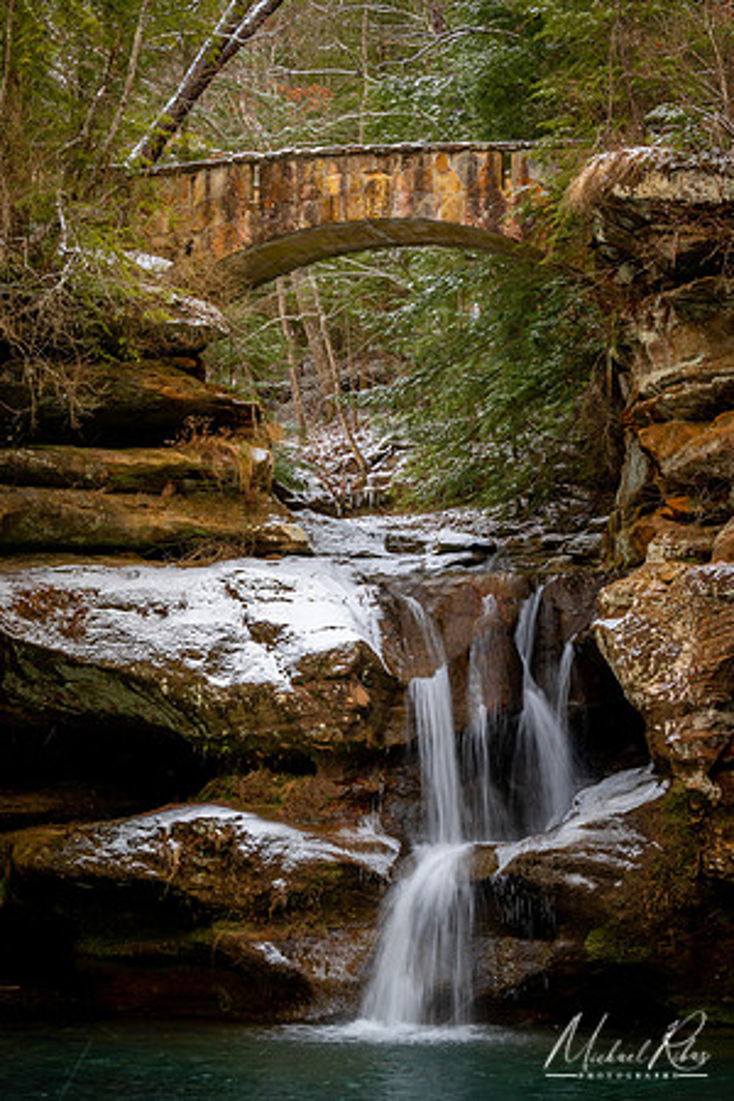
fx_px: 2936
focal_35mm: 96
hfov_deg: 14.3
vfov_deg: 21.2
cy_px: 550
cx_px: 367
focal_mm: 64
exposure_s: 1/10
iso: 100
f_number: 13
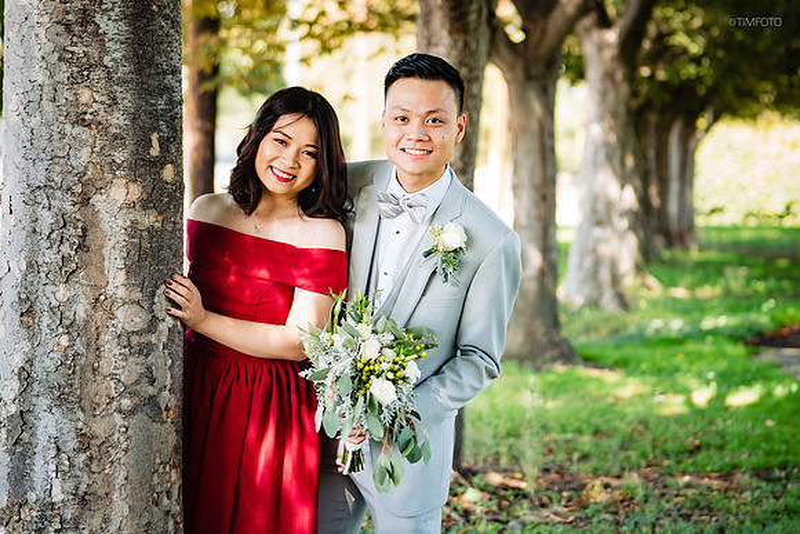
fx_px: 2334
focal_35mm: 105
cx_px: 400
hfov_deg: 19.5
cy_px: 267
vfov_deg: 13.0
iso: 100
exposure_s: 1/80
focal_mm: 70
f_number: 2.8
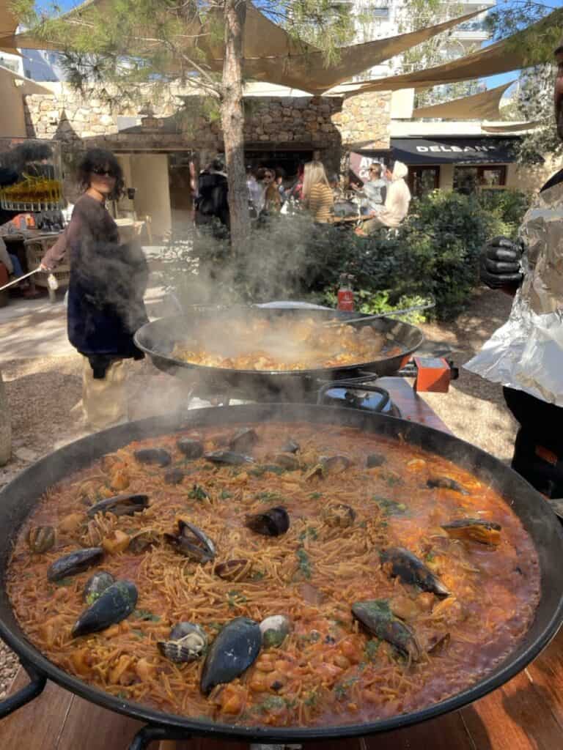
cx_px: 282
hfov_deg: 53.1
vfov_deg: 67.3
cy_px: 375
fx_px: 564
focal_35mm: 26
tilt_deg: -18.5
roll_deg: +0.9
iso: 32
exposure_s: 1/518
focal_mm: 4.2
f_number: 1.6
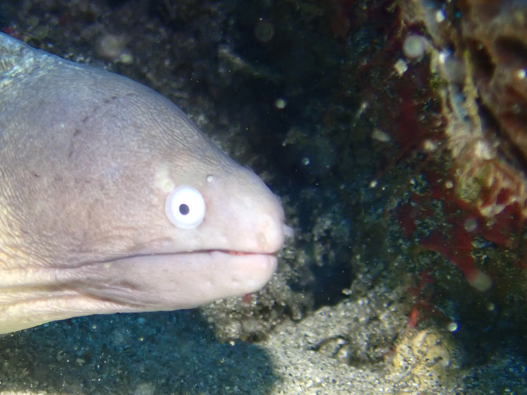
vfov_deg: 7.5
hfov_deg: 10.0
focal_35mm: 198
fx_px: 3014
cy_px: 183
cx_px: 79
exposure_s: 1/100
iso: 250
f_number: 4.9
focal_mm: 18
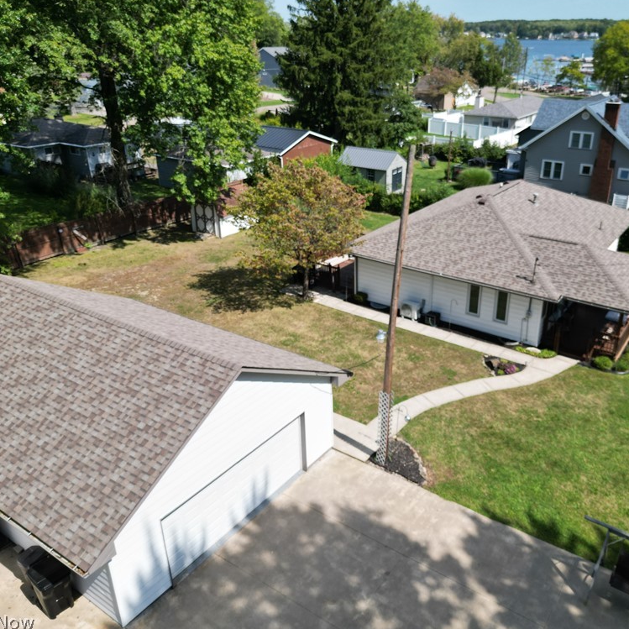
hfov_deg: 55.2
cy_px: 313
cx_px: 376
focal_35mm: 29
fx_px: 596
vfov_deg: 55.6
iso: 200
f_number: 1.7
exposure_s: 1/3200
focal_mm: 6.72
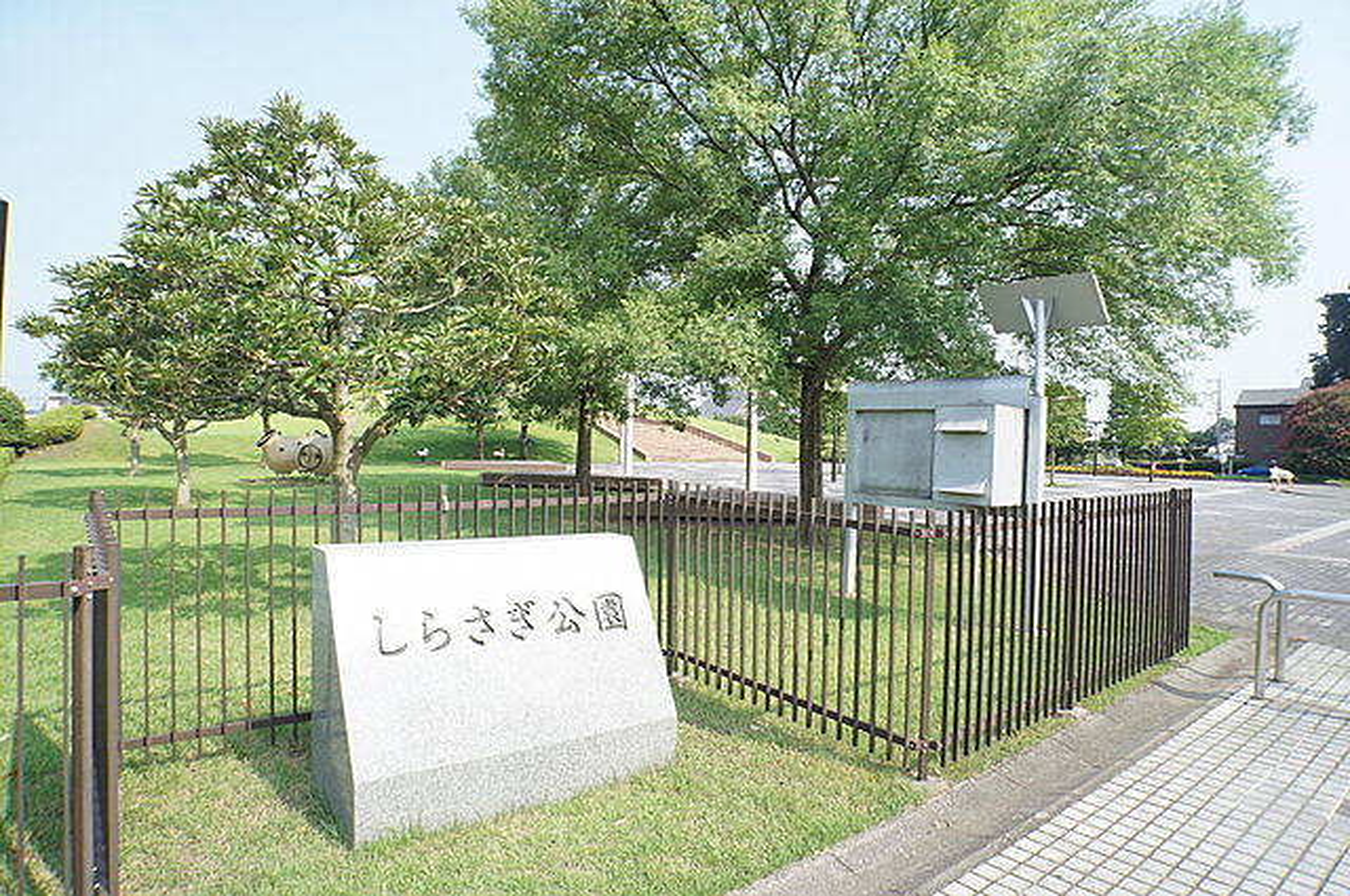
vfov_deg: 53.0
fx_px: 899
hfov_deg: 73.8
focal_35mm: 24
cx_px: 675
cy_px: 448
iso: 100
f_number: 8
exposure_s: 1/125
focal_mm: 16
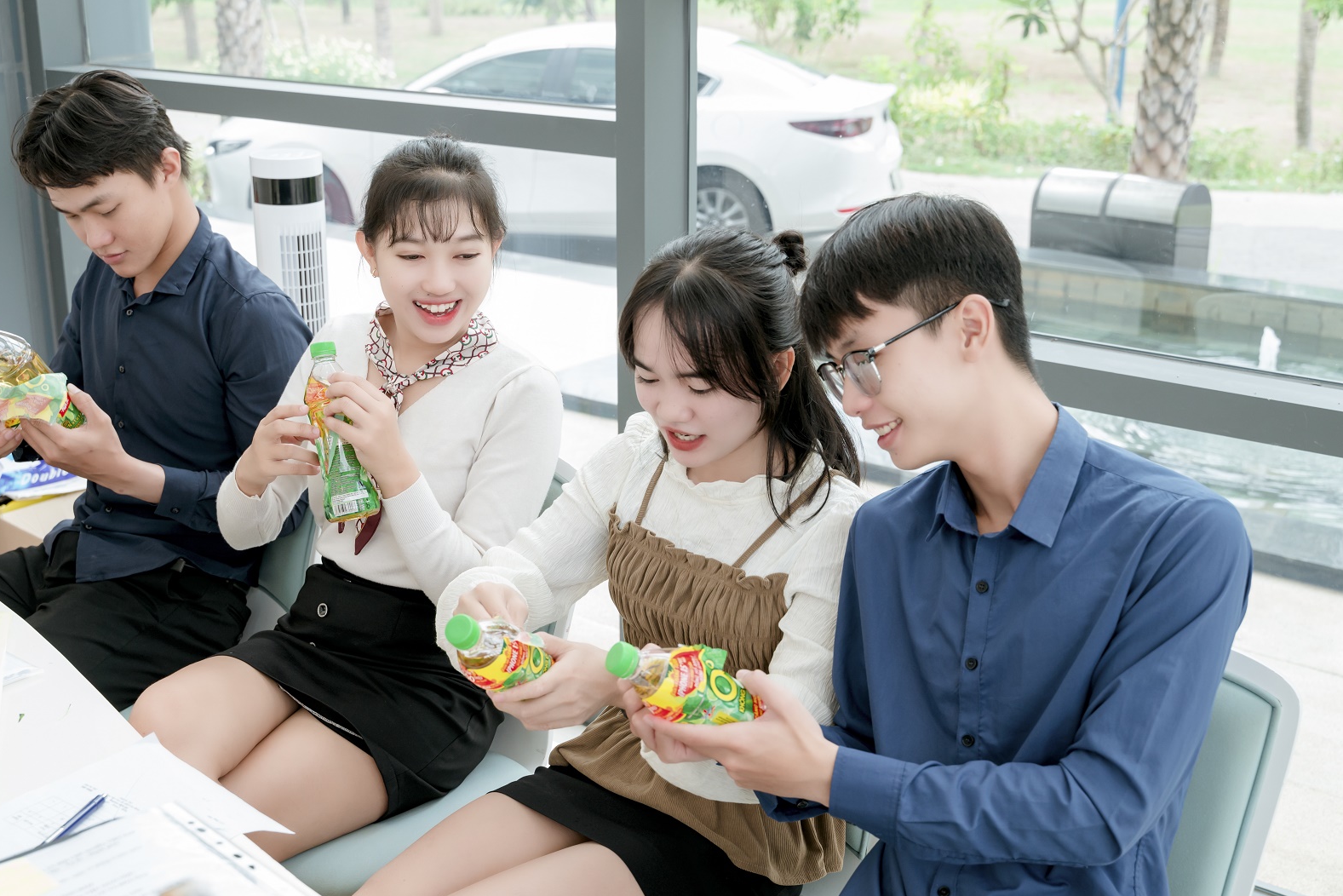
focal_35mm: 46
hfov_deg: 42.7
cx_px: 638
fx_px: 1716
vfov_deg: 29.3
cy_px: 472
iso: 800
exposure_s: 1/160
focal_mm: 40
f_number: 5
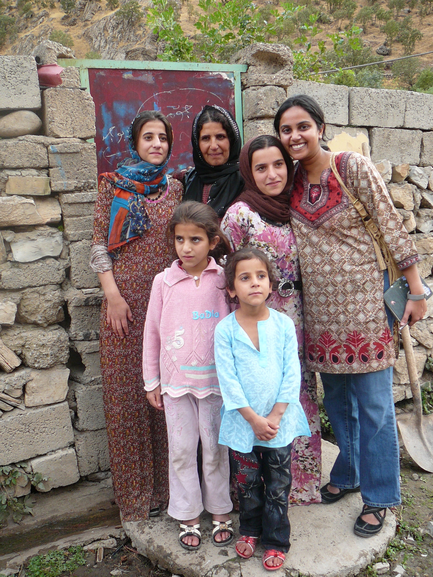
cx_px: 216
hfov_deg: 40.7
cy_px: 288
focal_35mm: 35
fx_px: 584
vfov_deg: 52.6
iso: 80
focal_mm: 5.2
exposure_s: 1/100
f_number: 2.8
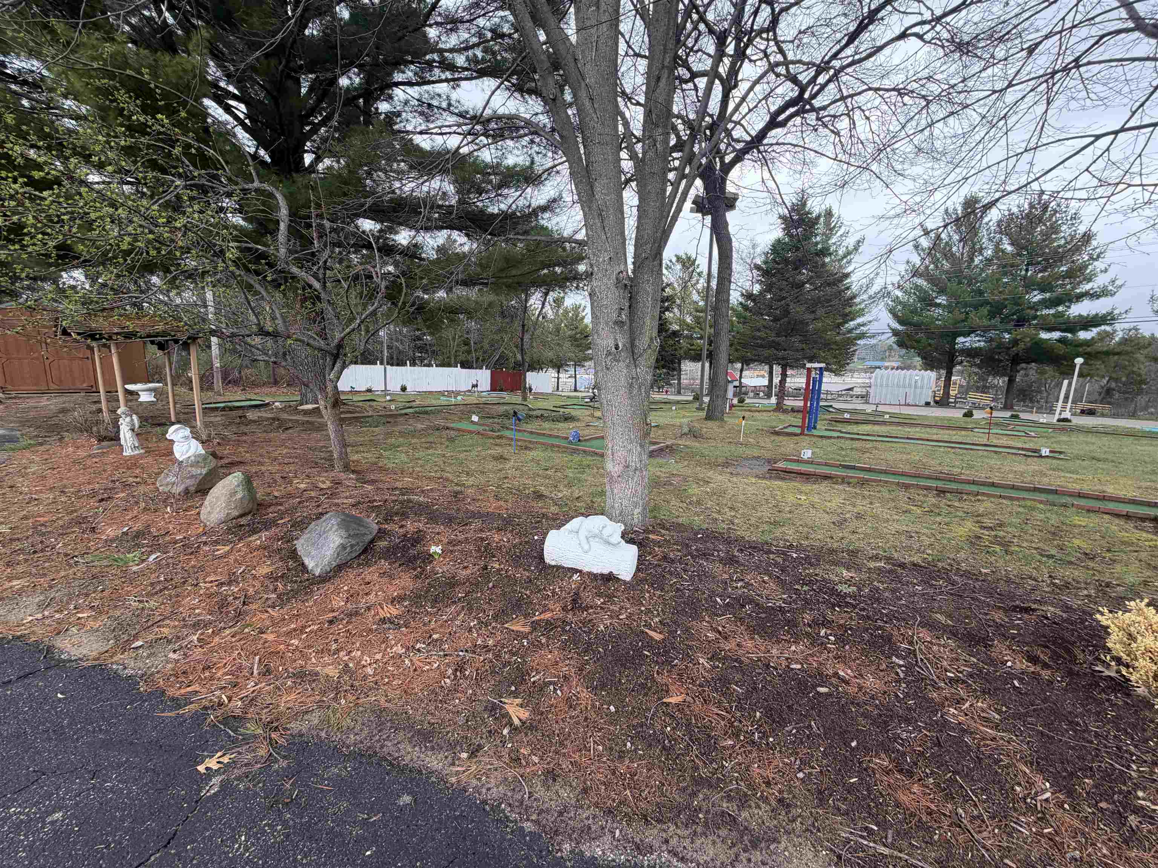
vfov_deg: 85.7
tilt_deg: -9.7
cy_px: 434
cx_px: 579
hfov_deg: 102.1
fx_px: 468
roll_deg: -1.9
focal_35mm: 14
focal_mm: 2.22
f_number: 2.2
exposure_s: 1/197
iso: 50
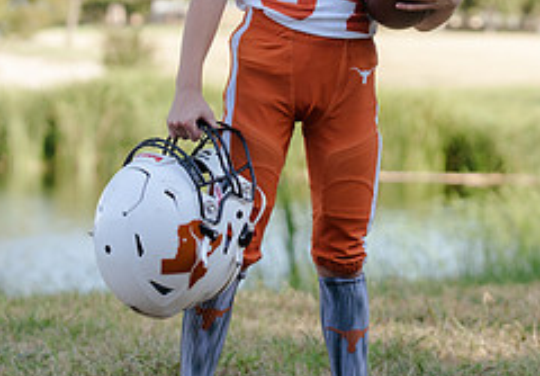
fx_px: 2767
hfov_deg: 11.1
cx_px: 323
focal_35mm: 182
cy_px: 61
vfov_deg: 7.8
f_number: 3.2
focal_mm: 70
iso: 125
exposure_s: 1/320
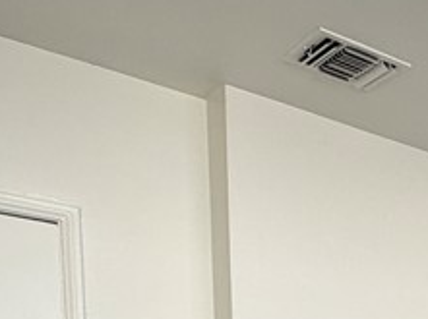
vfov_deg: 18.7
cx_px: 705
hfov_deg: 22.3
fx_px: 802
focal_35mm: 65
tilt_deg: -4.2
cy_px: 534
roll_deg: +0.2
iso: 64
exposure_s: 1/121
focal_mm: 2.22
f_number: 2.2
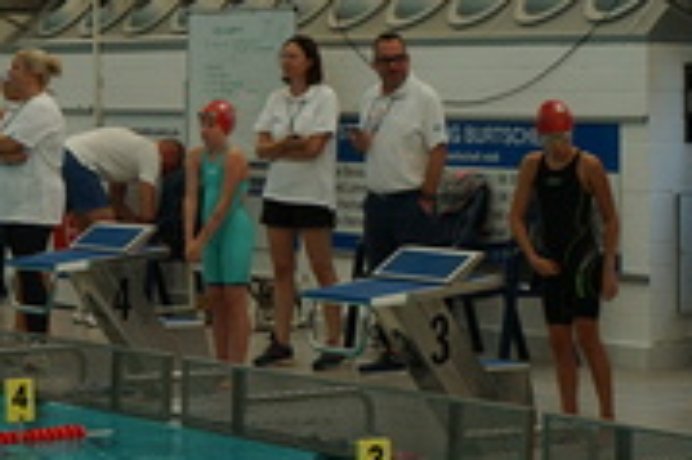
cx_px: 244
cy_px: 129
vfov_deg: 9.4
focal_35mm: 146
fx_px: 2804
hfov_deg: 14.1
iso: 250
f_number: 5
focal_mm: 53
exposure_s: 1/160
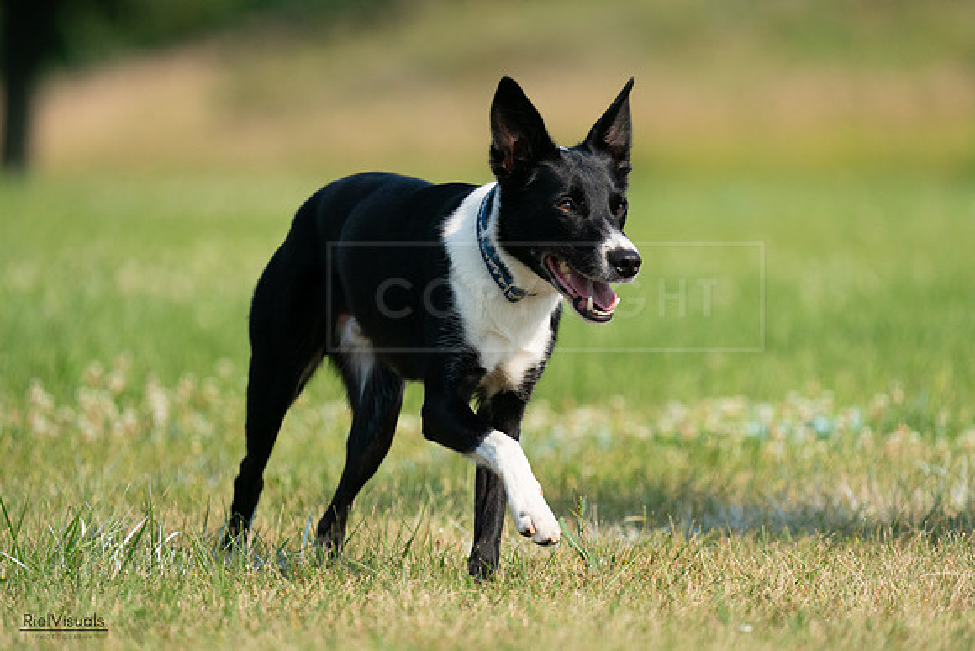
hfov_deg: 4.1
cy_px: 326
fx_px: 13707
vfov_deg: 2.7
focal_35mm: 506
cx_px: 488
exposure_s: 1/4000
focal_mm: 506
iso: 1250
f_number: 6.3
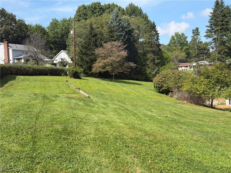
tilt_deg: -1.8
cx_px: 116
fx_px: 320
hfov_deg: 39.7
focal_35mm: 48
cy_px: 86
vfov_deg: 30.3
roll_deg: +1.9
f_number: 1.78
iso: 64
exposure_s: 1/2865
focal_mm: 6.76
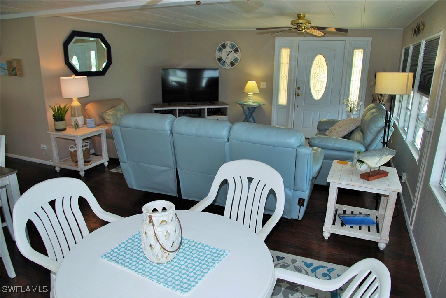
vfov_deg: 53.2
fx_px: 298
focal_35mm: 24
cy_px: 149
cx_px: 223
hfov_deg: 73.7
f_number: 4
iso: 200
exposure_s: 1/60
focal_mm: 16
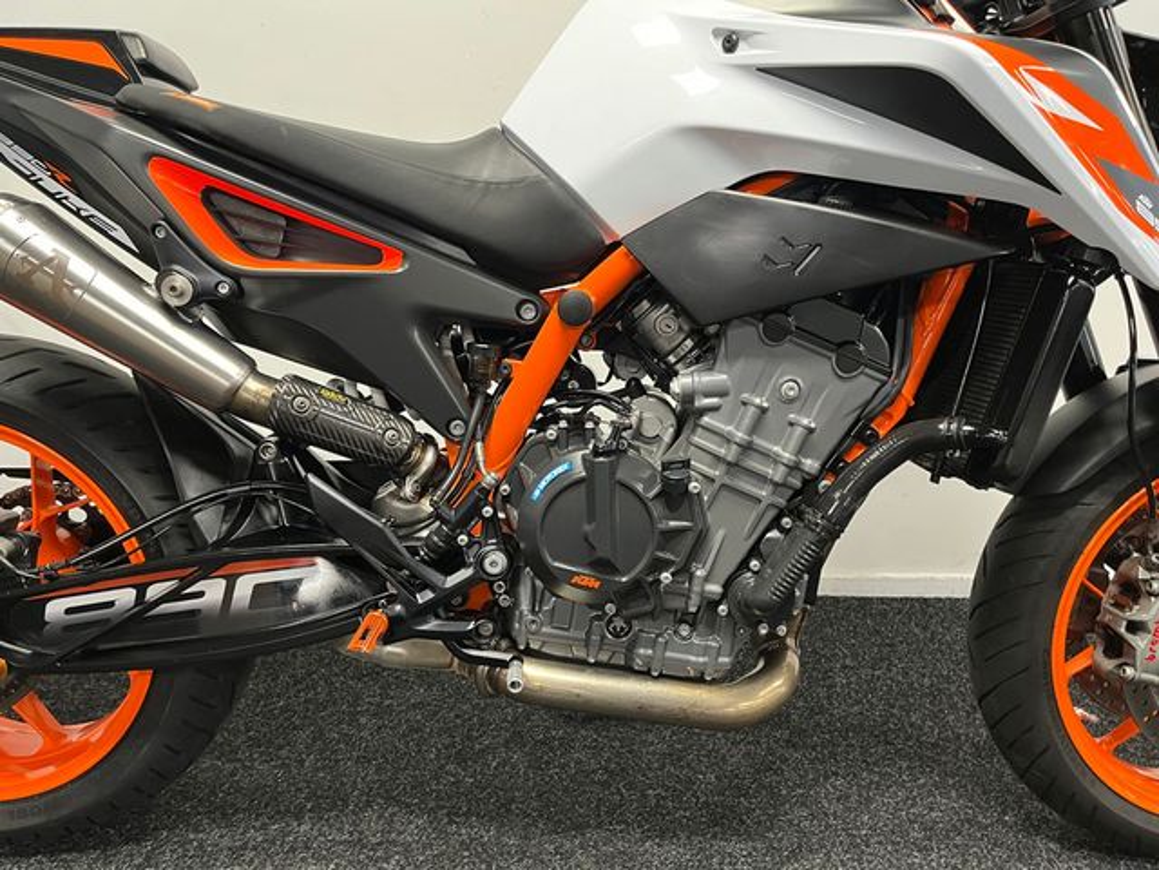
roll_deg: +0.3
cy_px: 435
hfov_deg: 67.3
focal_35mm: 26
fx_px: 871
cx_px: 580
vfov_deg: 53.1
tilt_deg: -14.9
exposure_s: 1/50
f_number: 1.6
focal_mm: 5.1
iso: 400
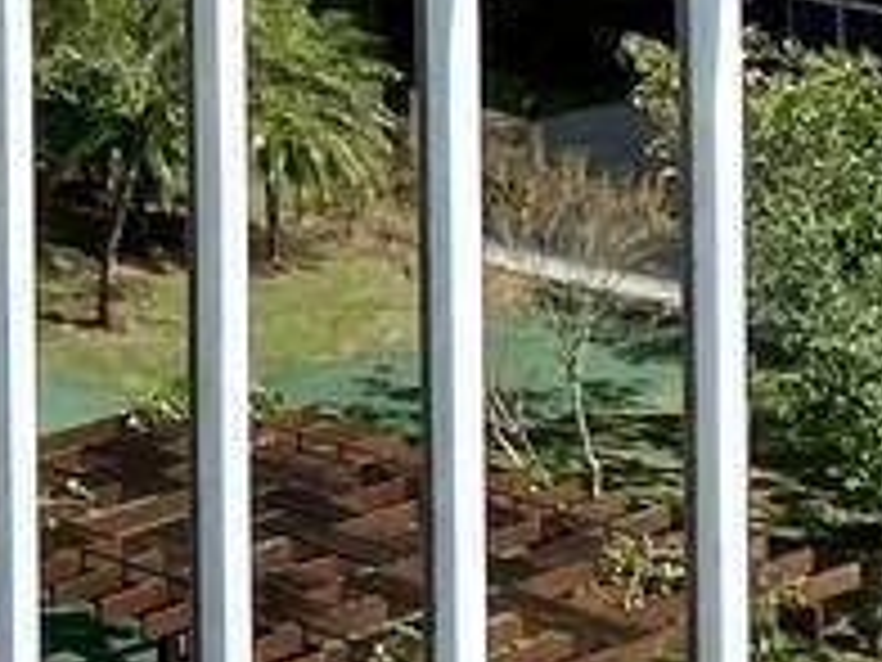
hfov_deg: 9.9
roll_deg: +0.3
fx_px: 4867
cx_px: -598
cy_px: -1108
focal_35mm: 191
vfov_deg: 7.2
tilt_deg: -0.1
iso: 32
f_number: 1.8
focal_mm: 4.25
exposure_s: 1/3984
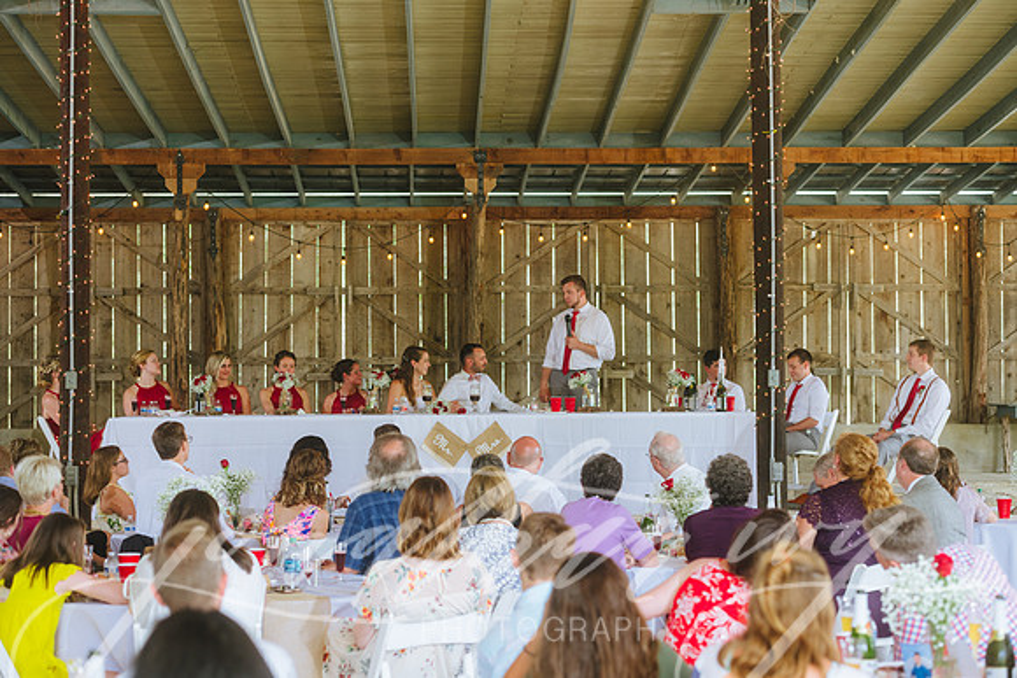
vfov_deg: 19.5
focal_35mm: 70
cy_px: 339
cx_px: 508
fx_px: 1978
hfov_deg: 28.8
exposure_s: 1/100
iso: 500
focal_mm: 70
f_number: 2.8
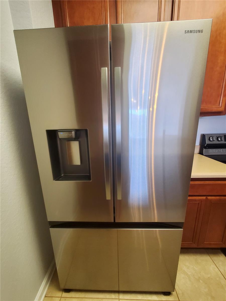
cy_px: 150
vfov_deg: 106.2
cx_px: 113
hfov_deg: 89.9
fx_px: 113
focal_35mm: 13
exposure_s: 1/60
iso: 250
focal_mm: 1.8
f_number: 2.2
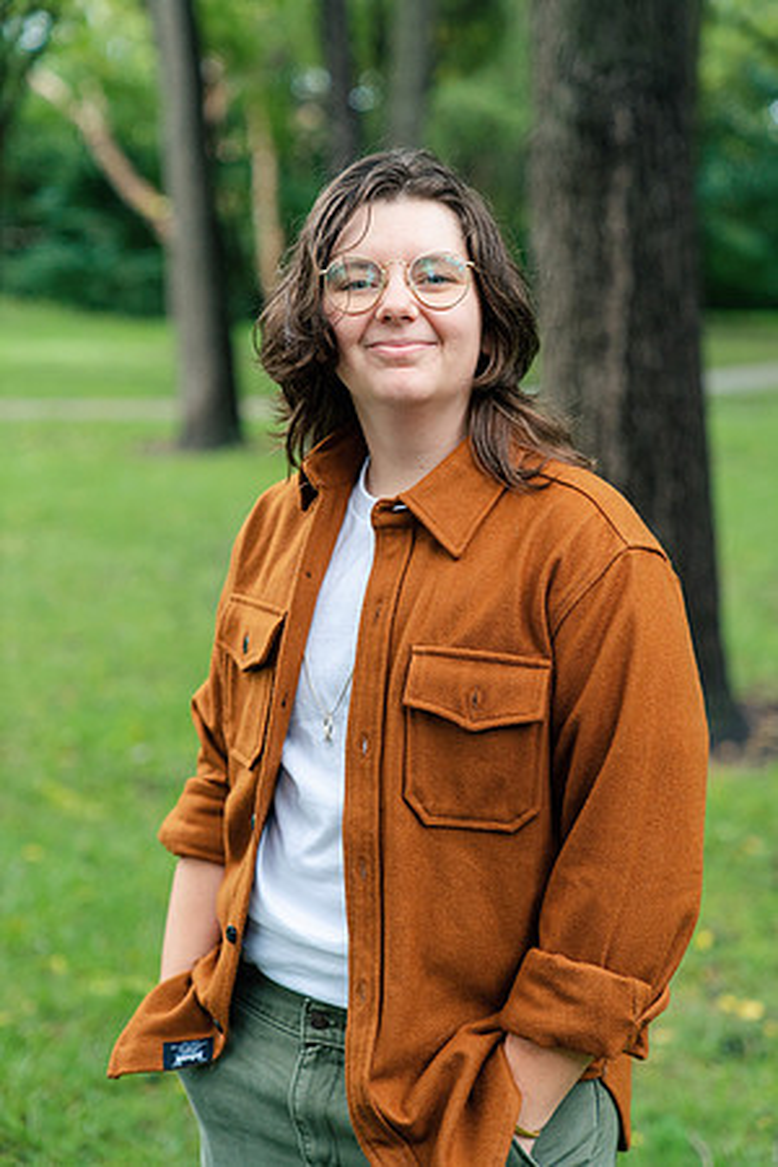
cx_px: 389
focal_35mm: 70
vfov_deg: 28.8
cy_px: 584
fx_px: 2269
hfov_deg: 19.5
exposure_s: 1/500
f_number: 2.8
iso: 1000
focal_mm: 70
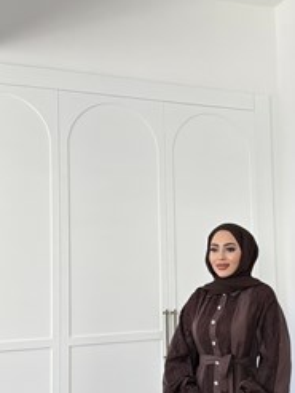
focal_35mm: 52
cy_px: 335
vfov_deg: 35.2
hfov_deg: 27.7
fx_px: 590
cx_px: 215
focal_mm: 6.76
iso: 250
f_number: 1.78
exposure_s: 1/677
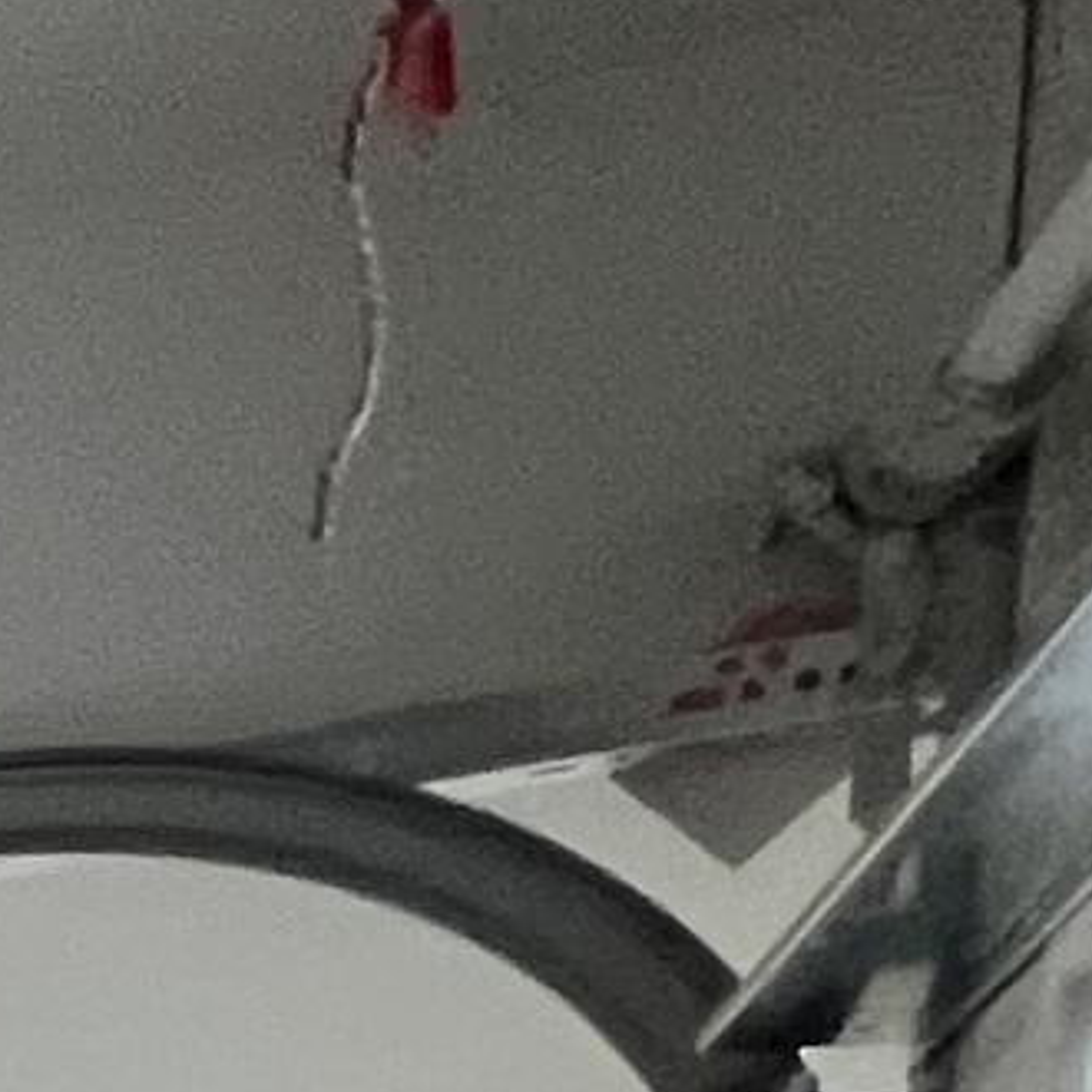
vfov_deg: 12.2
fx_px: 3819
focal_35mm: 107
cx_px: -3064
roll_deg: +1.5
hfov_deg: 8.7
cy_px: 2786
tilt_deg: -5.9
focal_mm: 1.57
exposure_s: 1/120
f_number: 1.8
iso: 200
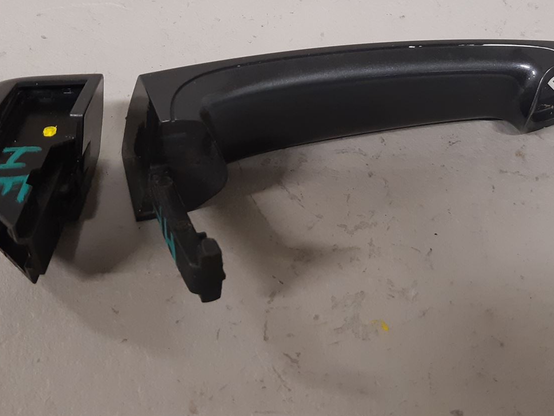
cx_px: 313
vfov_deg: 30.1
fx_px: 768
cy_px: 150
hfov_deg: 39.6
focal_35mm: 48
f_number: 1.7
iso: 200
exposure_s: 1/50
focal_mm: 3.93
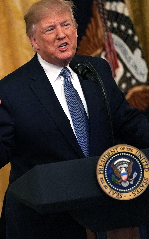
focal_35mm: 301
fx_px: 1956
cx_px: -4
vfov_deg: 7.0
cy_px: 113
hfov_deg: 4.4
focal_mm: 181
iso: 5000
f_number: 2.8
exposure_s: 1/250
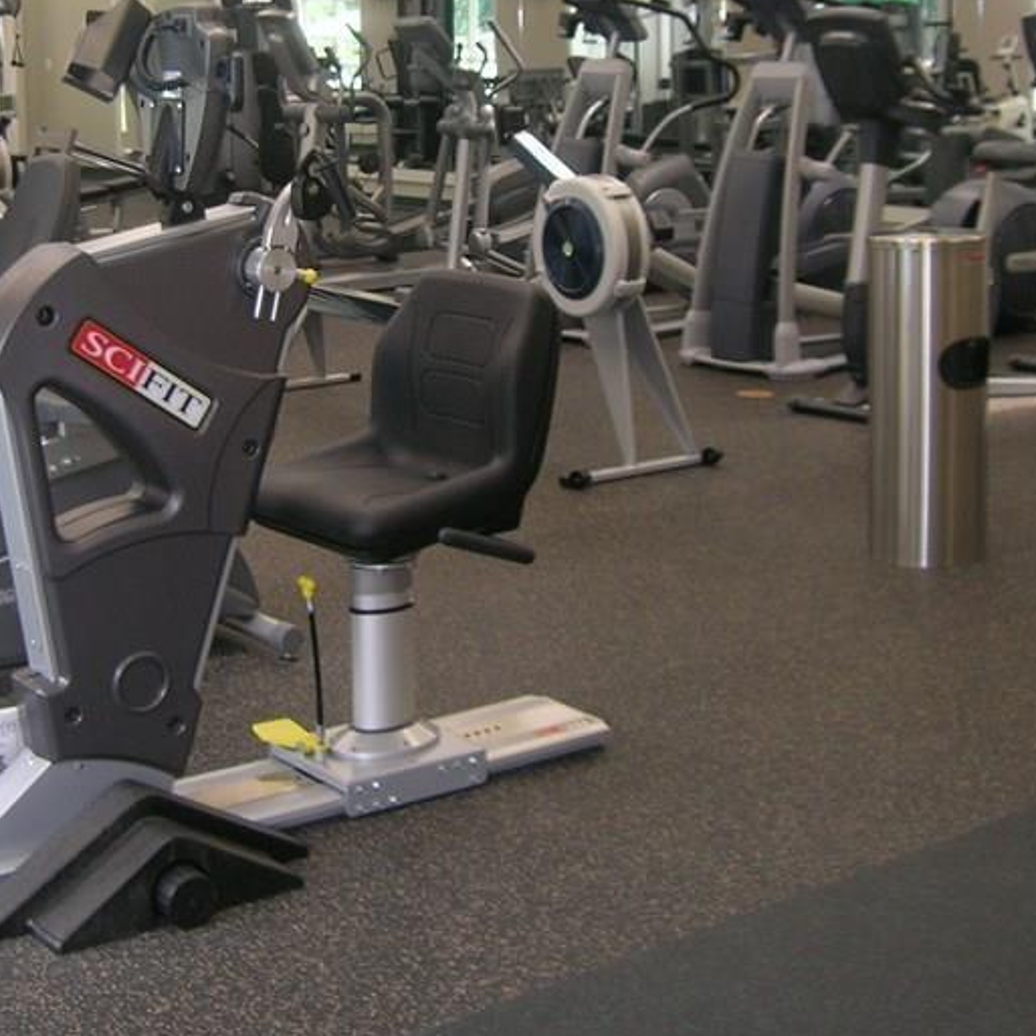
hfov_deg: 28.5
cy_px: 301
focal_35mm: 60
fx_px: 2032
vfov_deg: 28.3
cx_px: 404
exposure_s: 1/30
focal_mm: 5.7
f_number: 2.9
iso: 53
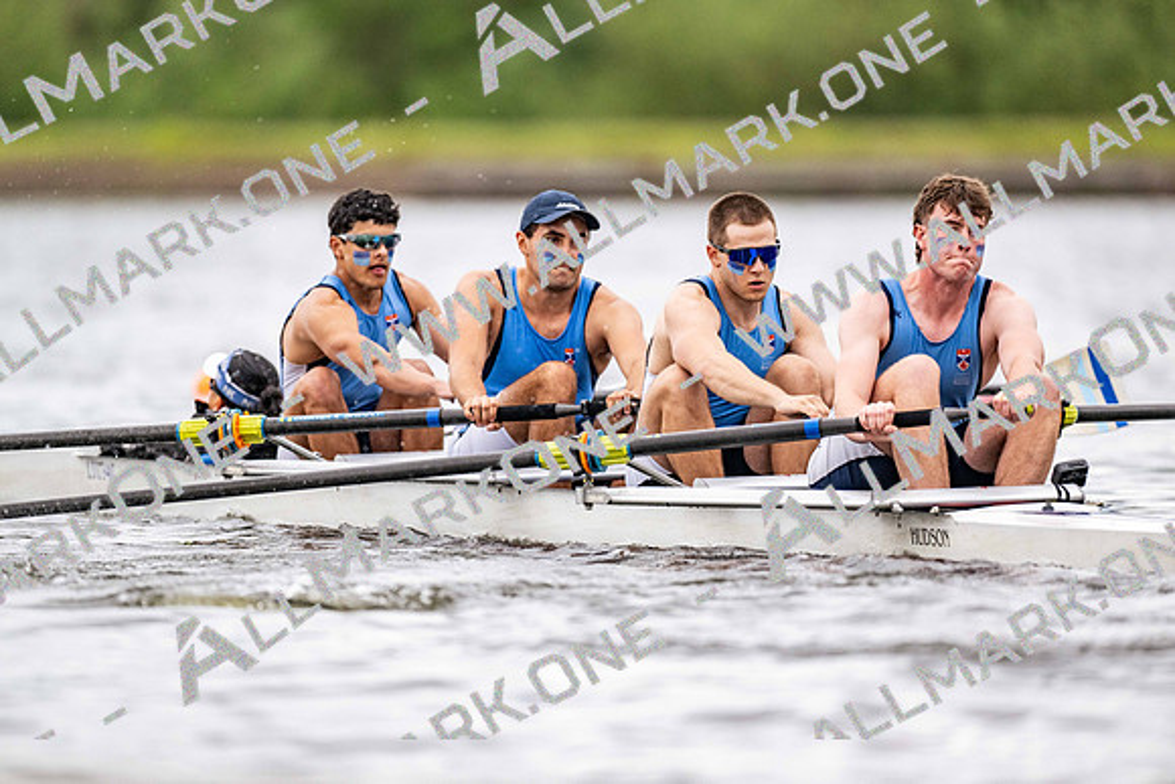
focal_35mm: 600
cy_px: 392
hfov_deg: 3.4
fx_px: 19587
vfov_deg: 2.3
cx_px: 588
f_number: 4
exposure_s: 1/2500
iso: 1250
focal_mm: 600
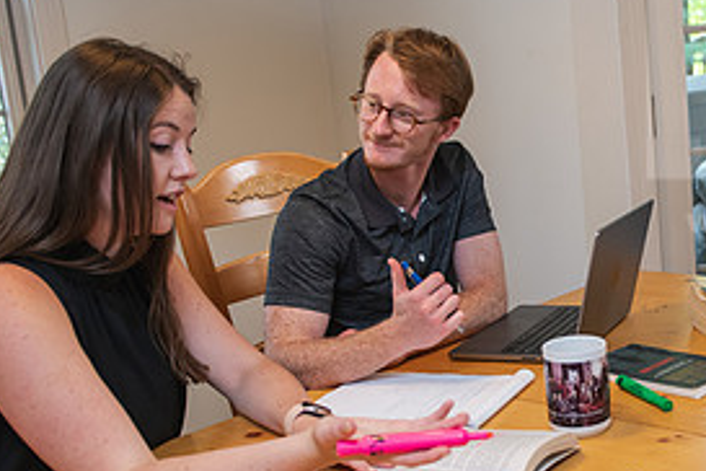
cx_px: 569
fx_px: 1000
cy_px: 276
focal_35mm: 51
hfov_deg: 37.4
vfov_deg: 26.4
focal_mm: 24
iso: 800
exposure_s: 1/125
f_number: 3.5
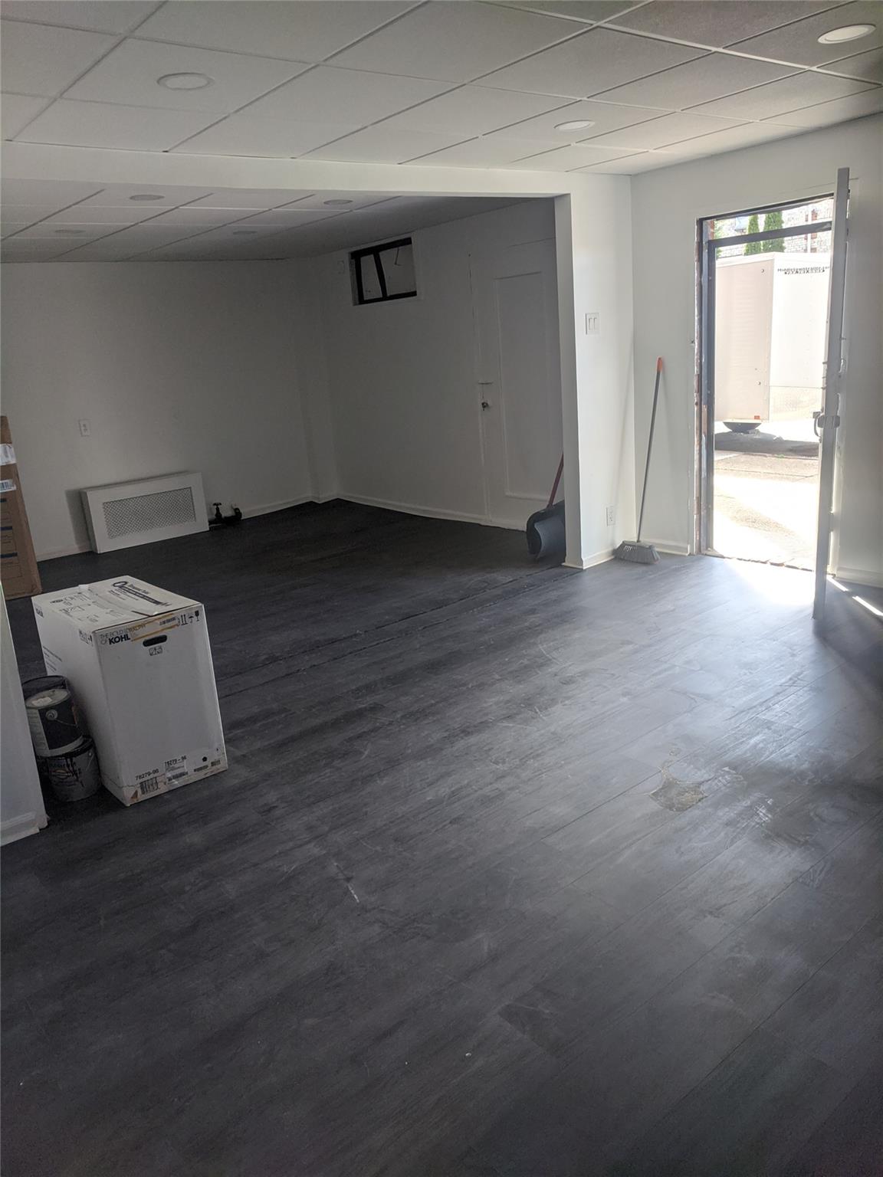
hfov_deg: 53.1
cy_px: 588
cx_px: 442
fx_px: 884
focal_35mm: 26
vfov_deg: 67.3
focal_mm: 4.67
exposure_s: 1/190
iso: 64
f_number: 2
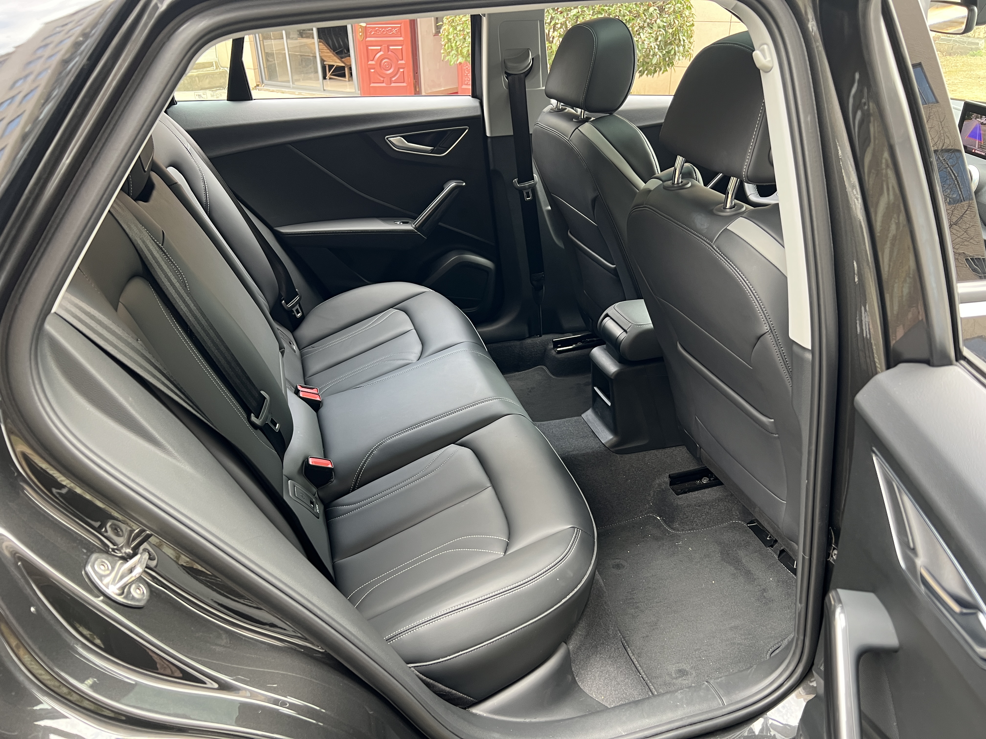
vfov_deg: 53.1
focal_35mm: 26
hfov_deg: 67.3
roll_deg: +1.6
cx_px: 493
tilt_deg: -28.7
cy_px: 370
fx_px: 741
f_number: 1.5
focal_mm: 5.7
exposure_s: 1/96
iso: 125
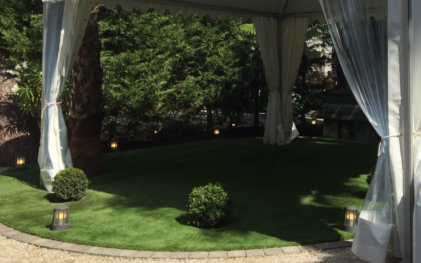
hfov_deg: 39.5
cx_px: 302
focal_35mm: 50
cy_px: 31
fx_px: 574
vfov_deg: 25.1
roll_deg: -0.9
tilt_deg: +2.6
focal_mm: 4.15
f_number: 2.2
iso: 32
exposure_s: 1/2475
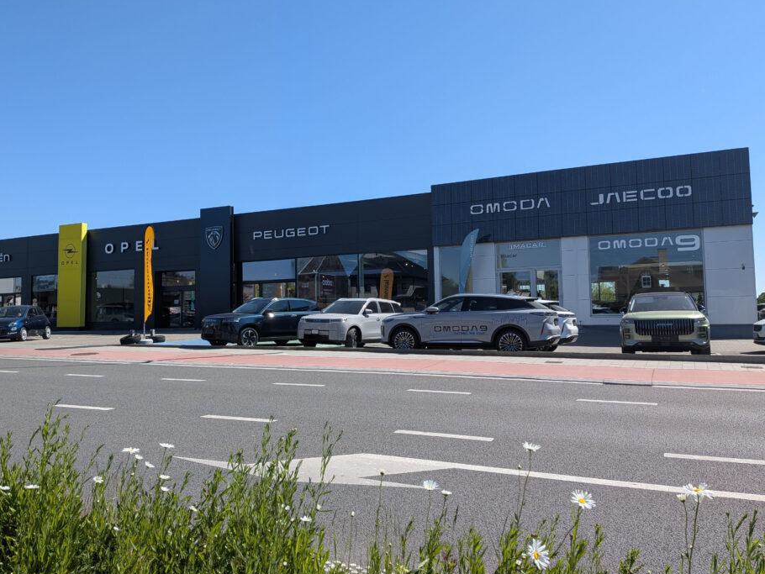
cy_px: 274
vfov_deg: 51.4
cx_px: 349
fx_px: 597
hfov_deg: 65.2
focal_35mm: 27
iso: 26
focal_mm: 4.53
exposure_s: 1/1200
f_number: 1.7
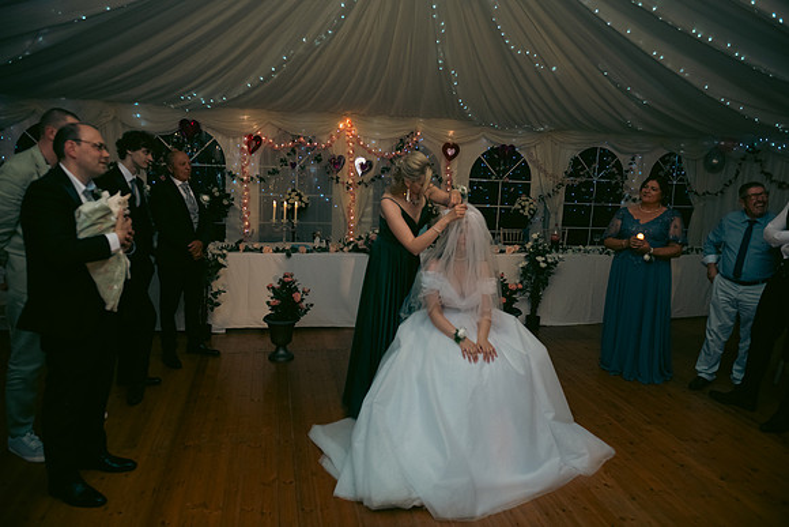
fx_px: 526
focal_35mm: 24
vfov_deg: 53.2
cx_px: 394
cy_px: 264
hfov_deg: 73.7
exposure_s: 1/160
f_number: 3.5
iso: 800
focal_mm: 24
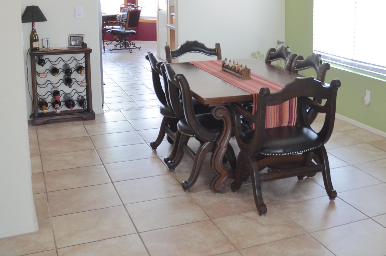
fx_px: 524
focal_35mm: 49
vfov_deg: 26.7
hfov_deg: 38.7
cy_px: 38
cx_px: 315
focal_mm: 18
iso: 400
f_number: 4
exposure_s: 1/60
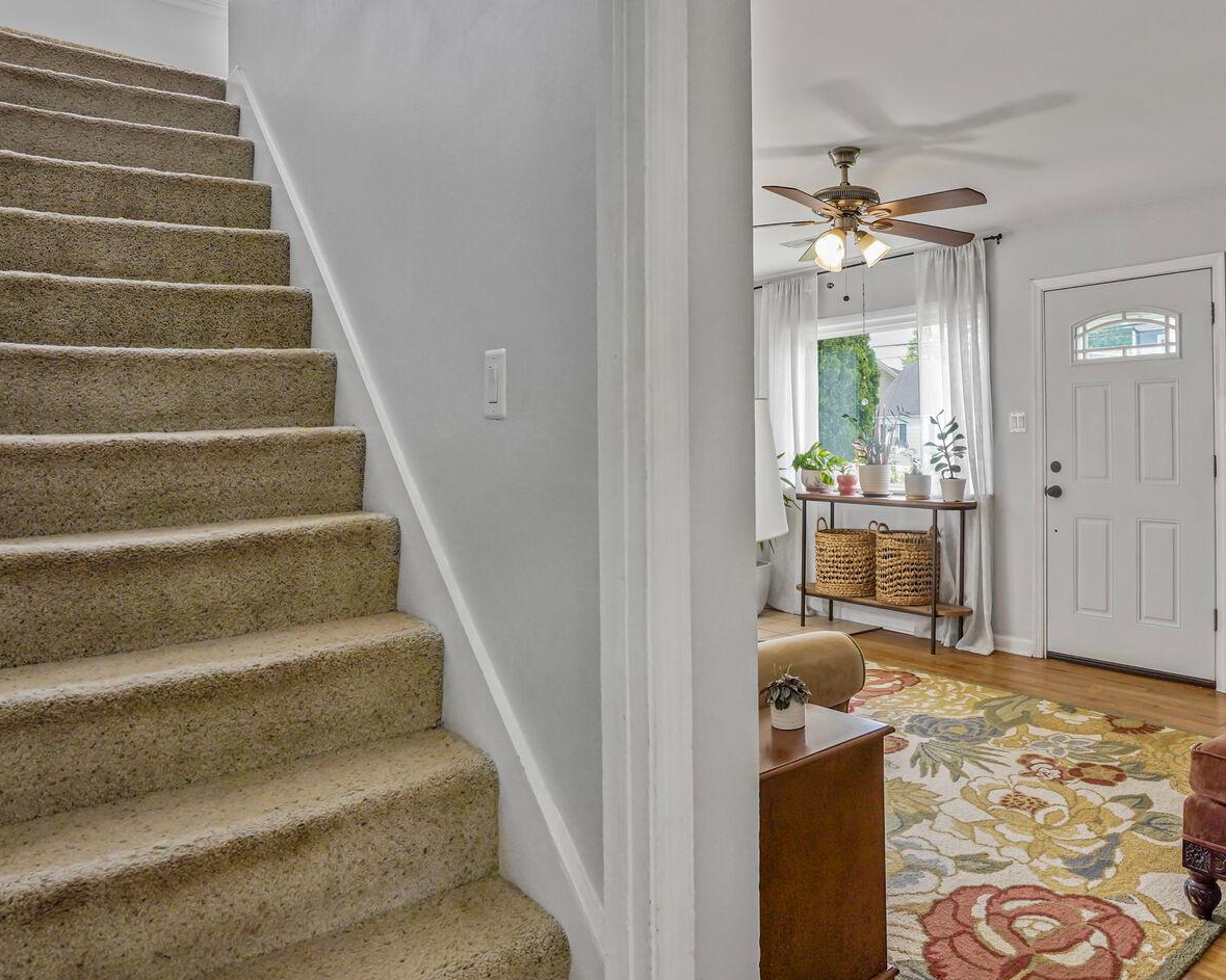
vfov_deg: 63.1
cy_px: 473
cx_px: 736
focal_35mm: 22
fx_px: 798
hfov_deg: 74.2
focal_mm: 16
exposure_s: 1/80
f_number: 8
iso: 800
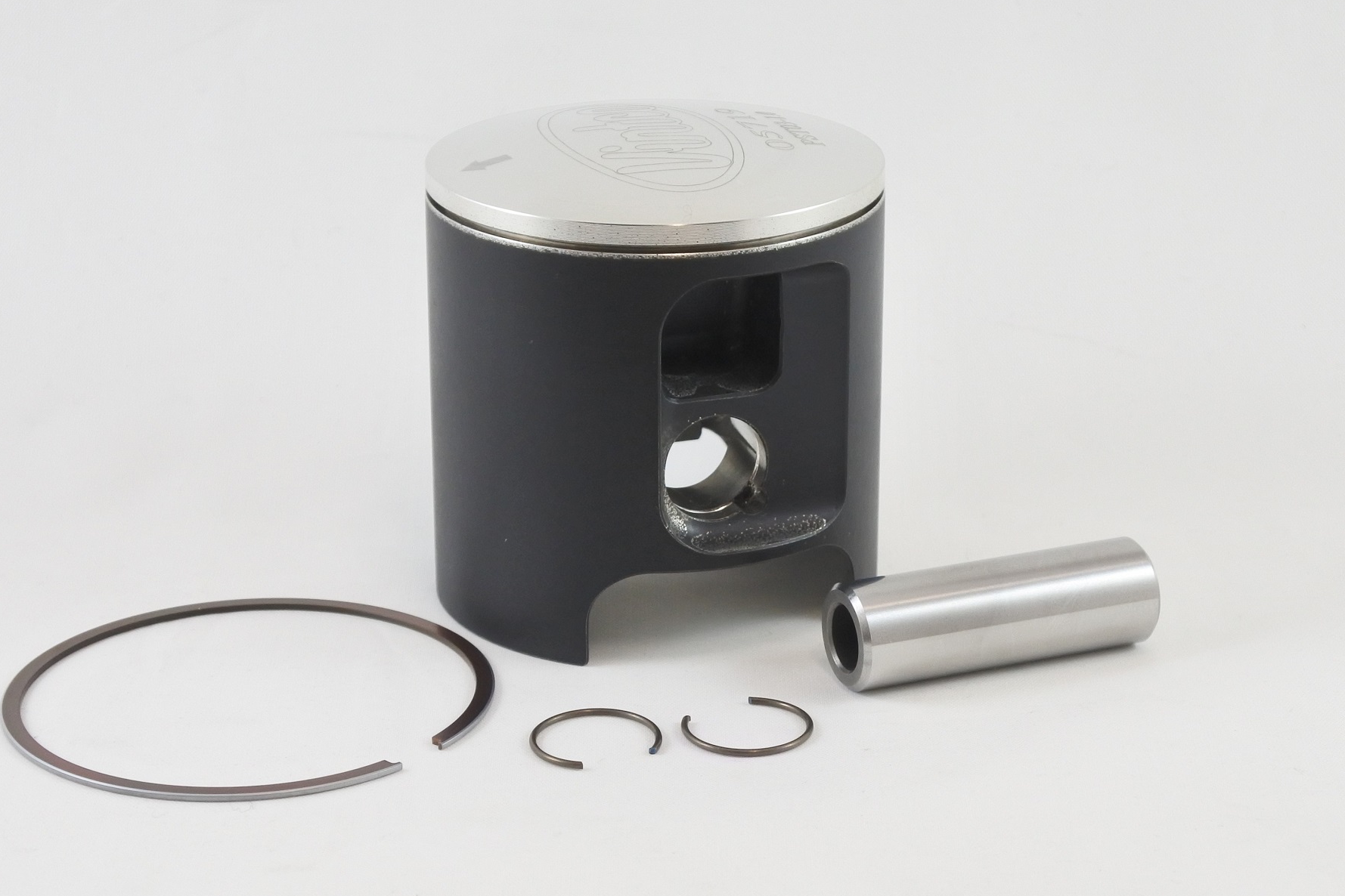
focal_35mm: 57
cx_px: 652
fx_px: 2129
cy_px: 437
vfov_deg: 23.8
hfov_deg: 35.1
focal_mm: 20.1
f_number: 4.8
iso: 500
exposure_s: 1/125
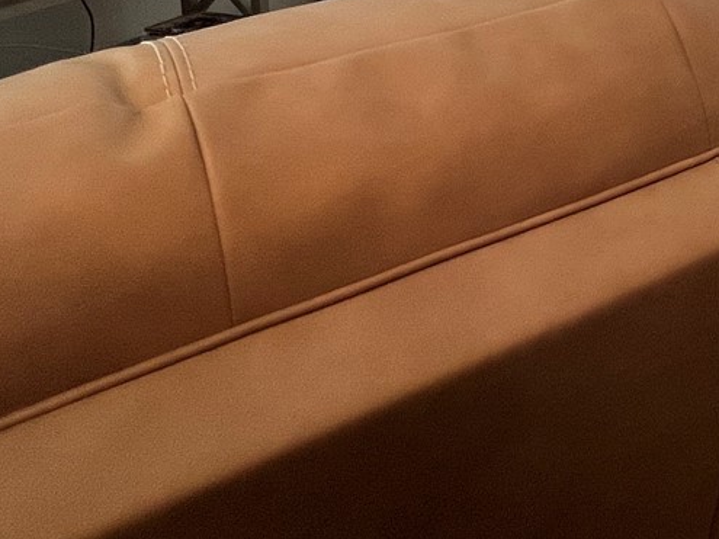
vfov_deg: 28.1
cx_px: 825
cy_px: -169
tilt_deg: -7.4
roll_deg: +0.3
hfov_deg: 36.5
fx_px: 872
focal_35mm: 42
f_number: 1.8
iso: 160
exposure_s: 1/120
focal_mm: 1.57
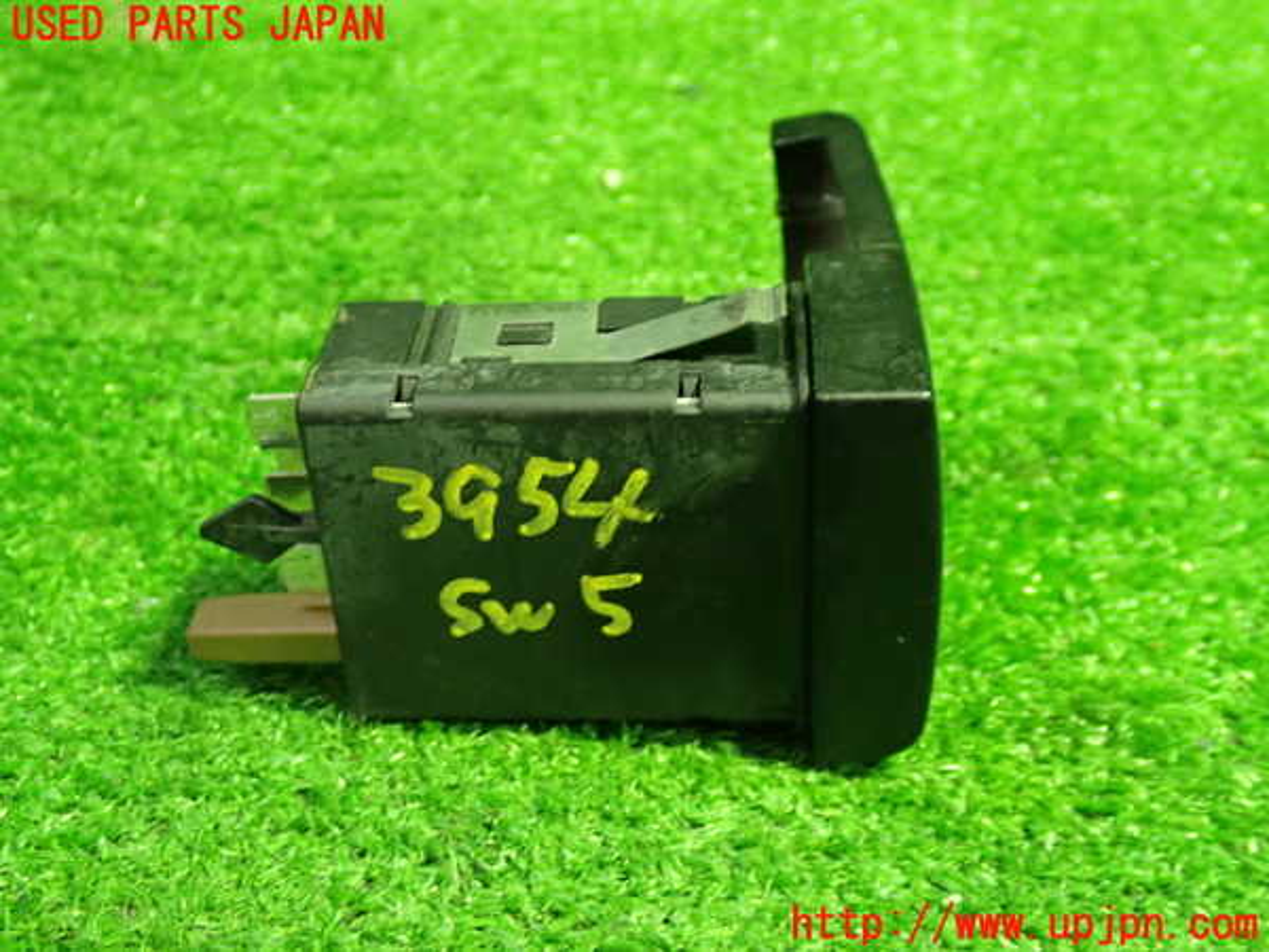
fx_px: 1613
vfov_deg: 32.9
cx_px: 634
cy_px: 476
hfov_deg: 42.9
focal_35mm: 44
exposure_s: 1/25
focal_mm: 7.84
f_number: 2.9
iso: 800
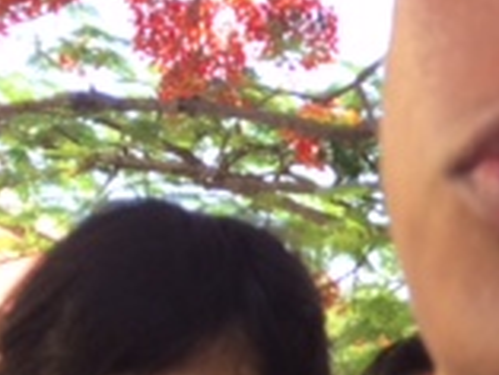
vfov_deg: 12.6
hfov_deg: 14.5
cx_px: 912
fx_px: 1702
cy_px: 118
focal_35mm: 118
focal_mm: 4.15
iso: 32
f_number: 2.2
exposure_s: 1/161
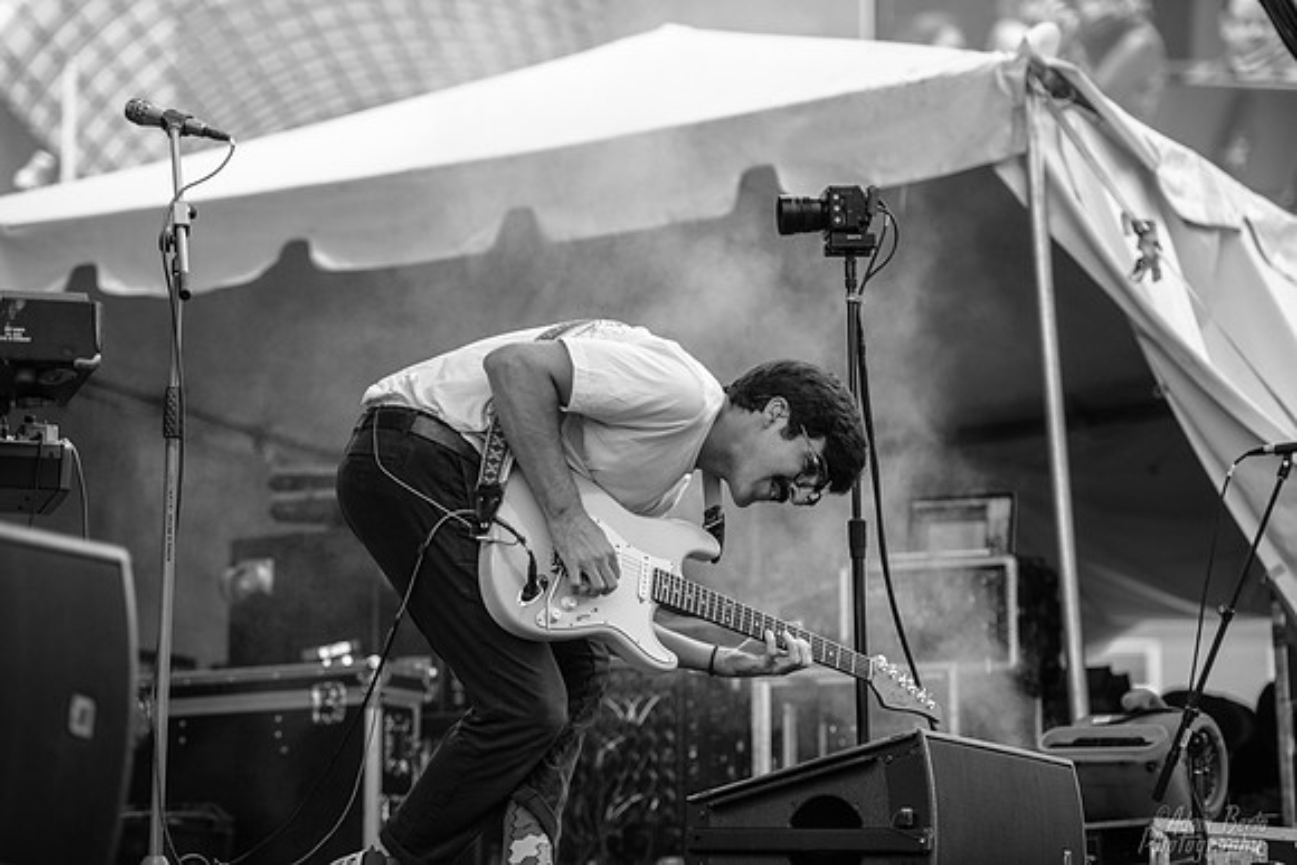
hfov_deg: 20.0
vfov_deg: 13.4
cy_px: 432
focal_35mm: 102
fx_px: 3676
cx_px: 648
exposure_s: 1/320
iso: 200
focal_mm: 102
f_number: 2.8
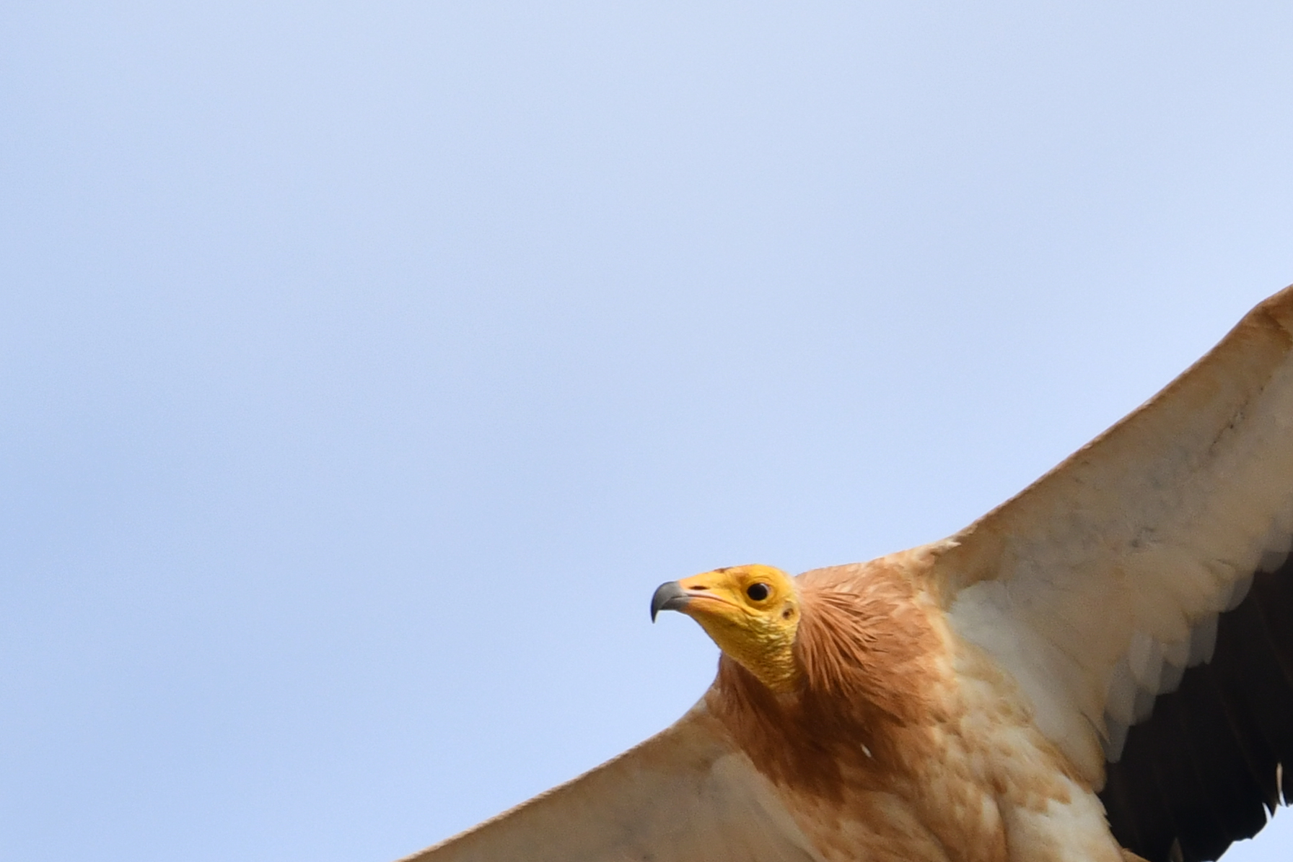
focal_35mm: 2303
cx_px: 840
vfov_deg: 0.6
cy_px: 605
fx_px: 82695
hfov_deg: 0.9
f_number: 7.1
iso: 400
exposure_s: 1/1000
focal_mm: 500
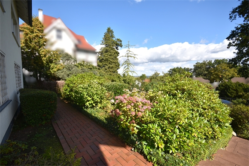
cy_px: 83
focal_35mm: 15
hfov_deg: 100.4
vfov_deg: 77.3
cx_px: 124
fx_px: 104
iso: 100
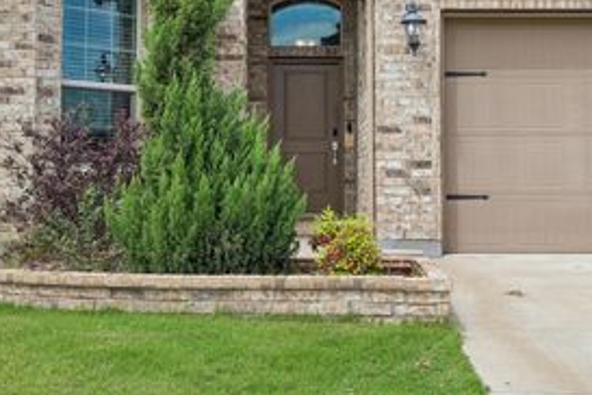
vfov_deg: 24.4
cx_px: 306
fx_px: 904
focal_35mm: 55
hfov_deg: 36.2
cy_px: 118
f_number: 8
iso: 400
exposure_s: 1/1000
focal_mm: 30
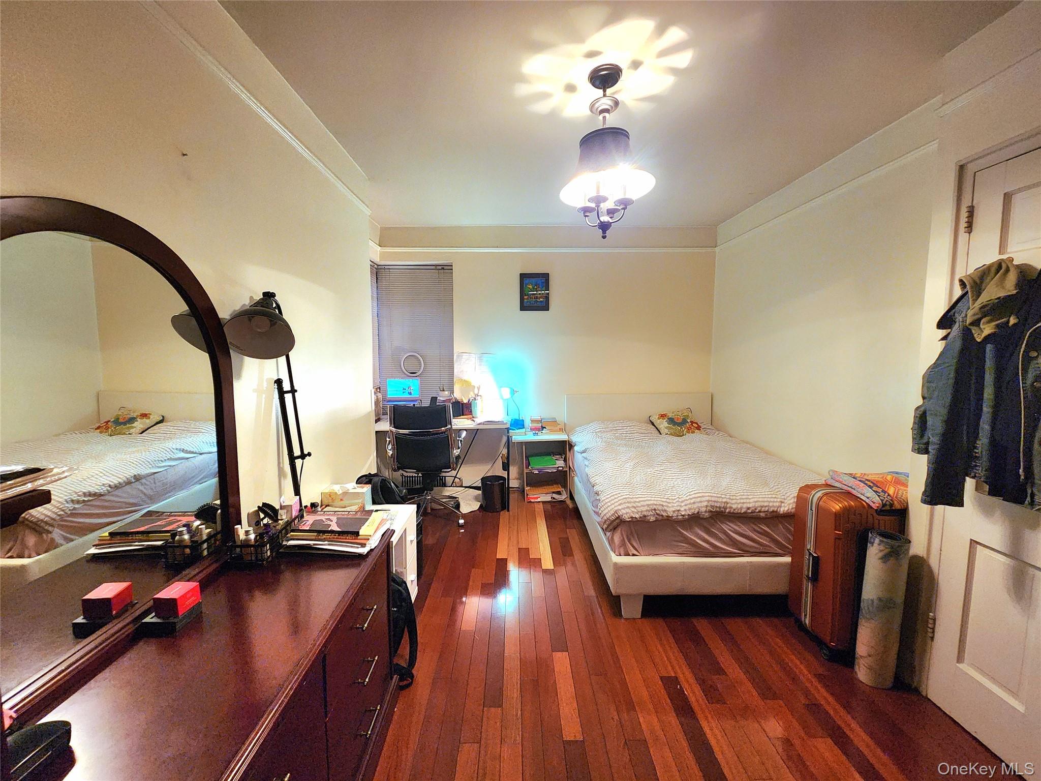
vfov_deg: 89.9
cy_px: 390
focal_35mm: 13
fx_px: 391
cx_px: 520
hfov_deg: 106.2
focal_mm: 2.2
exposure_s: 1/30
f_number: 2.2
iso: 320
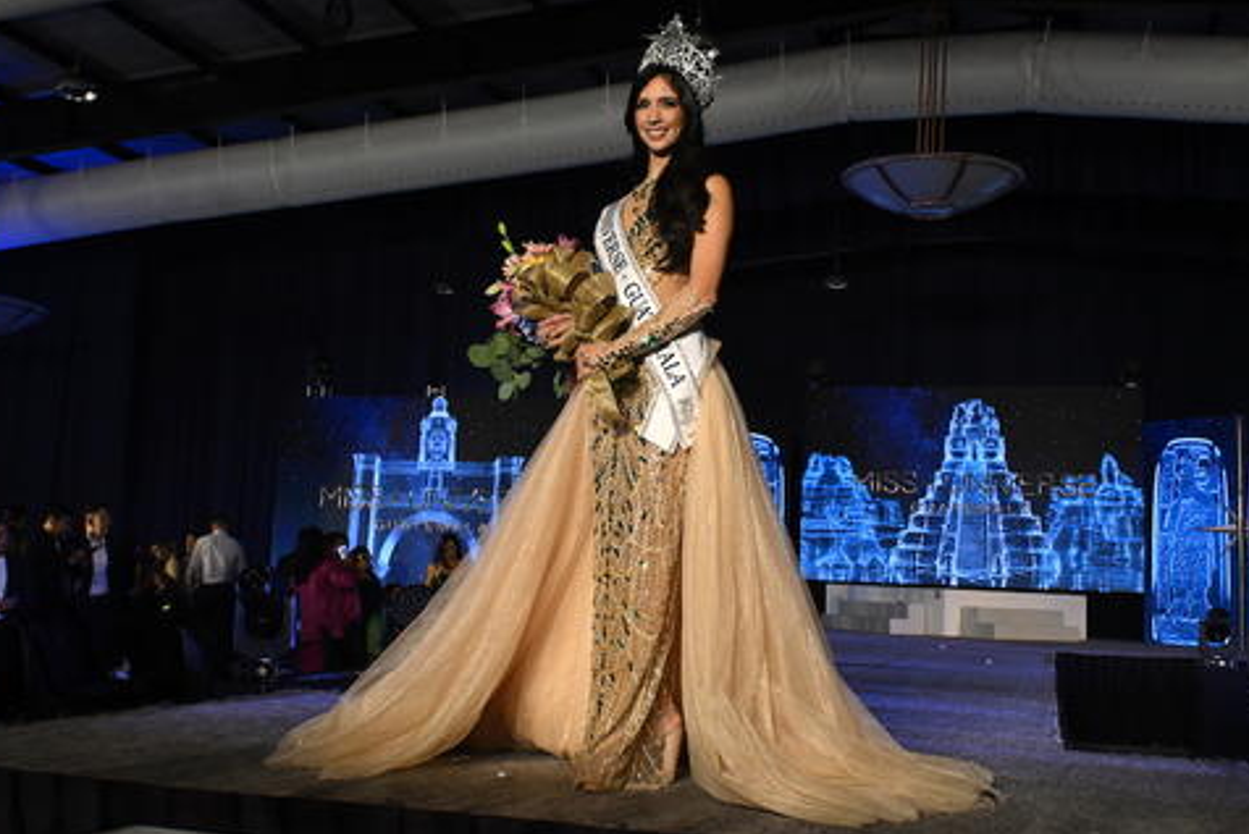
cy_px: 417
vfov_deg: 32.7
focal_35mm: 41
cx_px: 622
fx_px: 1423
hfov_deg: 47.4
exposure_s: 1/500
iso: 3200
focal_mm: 26
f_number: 6.3
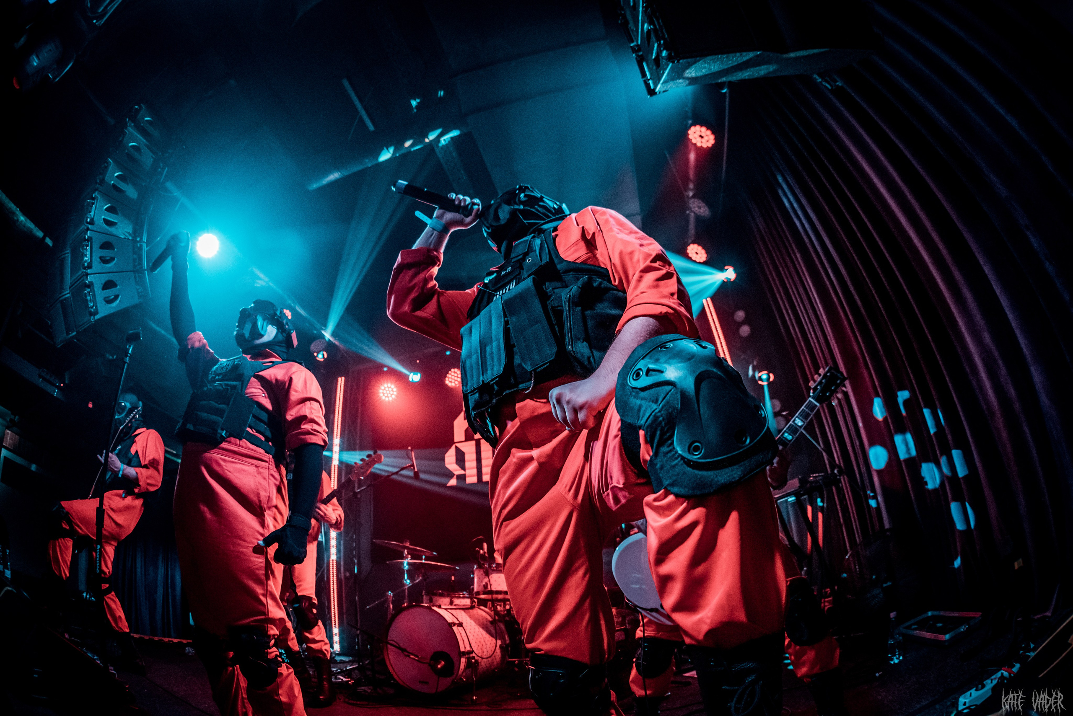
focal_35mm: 15
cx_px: 536
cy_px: 358
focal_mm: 15
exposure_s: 1/400
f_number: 3.5
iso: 3200
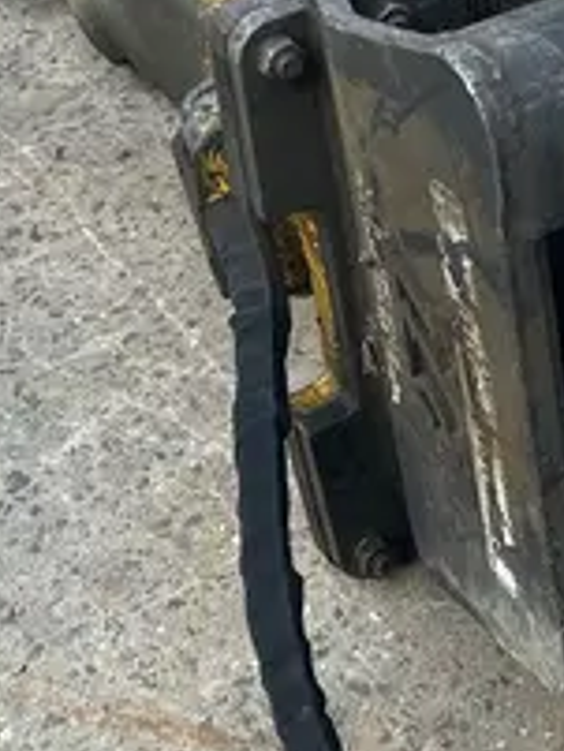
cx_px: 642
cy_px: -47
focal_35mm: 95
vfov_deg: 19.8
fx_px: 2062
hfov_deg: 15.1
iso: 50
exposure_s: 1/1000
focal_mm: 5.7
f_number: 1.5
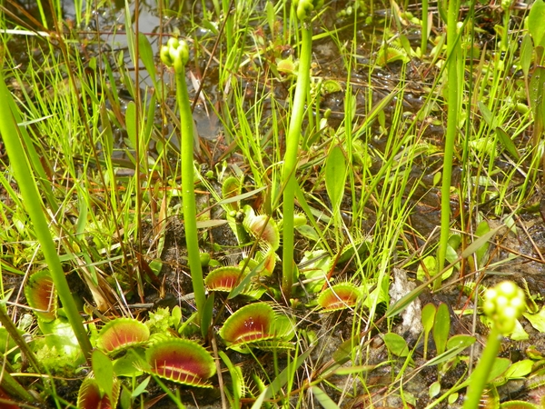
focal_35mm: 37
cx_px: 272
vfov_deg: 38.7
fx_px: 583
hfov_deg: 50.1
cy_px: 204
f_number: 4
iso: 64
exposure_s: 1/160
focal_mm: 6.6
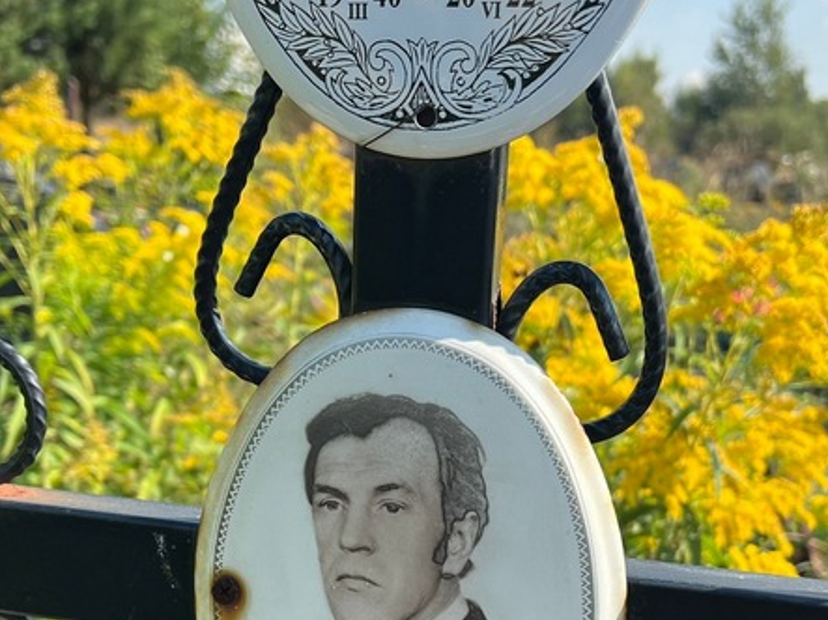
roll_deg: -1.9
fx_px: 1124
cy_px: 521
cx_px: 402
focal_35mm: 47
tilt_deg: -17.9
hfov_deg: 40.4
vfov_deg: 29.9
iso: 50
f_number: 1.5
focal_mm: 5.7
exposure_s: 1/1621
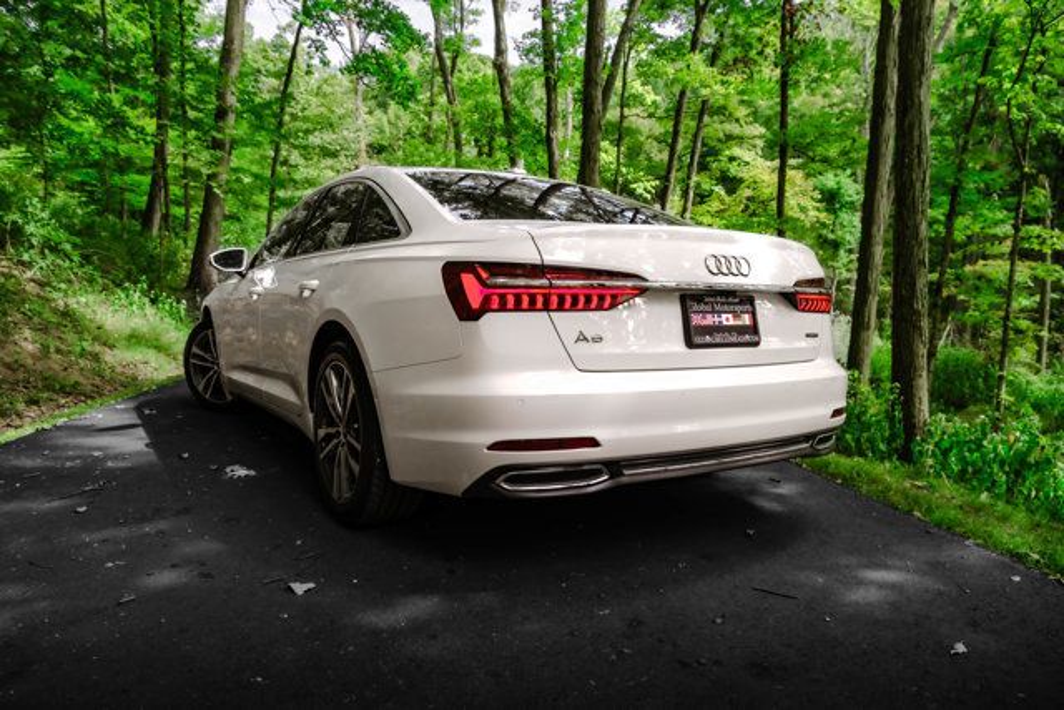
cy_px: 355
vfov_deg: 53.2
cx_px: 532
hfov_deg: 73.7
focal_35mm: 24
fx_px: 709
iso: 640
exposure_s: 1/500
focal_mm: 24
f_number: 6.3
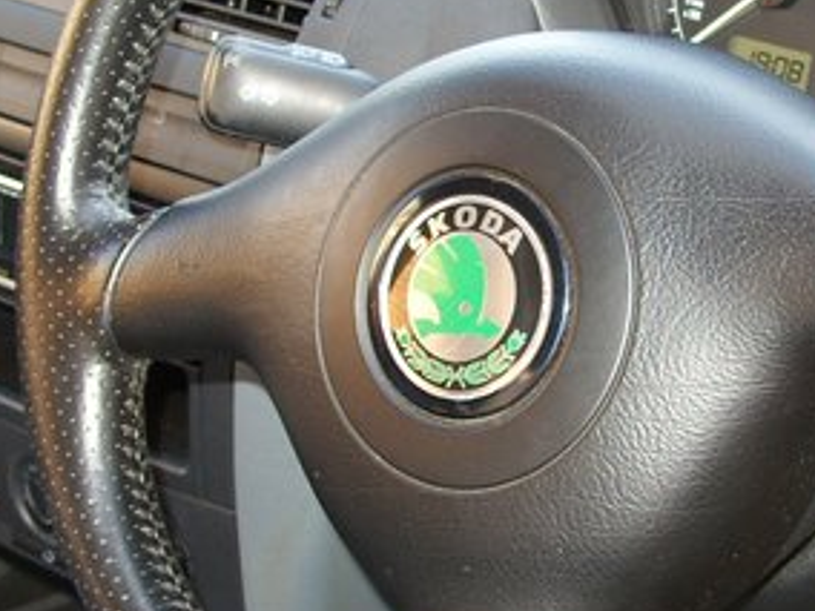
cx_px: 534
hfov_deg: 18.3
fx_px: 2519
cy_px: 361
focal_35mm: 107
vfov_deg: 13.8
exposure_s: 1/30
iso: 50
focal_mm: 7.8
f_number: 2.8
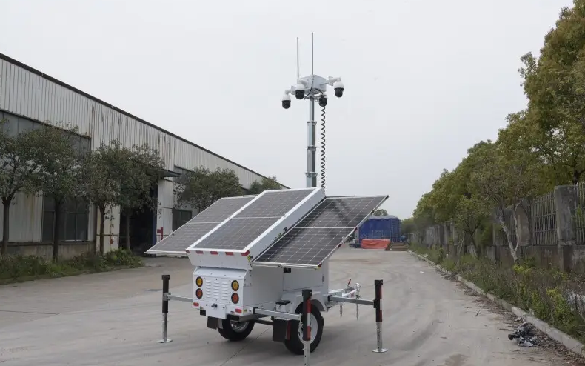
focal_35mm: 32
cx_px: 292
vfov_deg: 39.4
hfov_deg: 59.6
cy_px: 187
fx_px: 510
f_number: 11
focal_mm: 31
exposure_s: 1/25
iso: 125
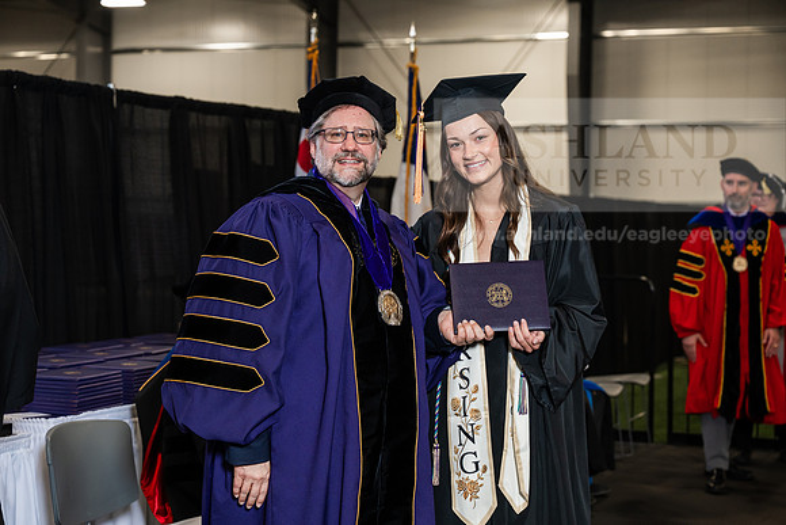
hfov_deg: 28.8
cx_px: 393
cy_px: 262
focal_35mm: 70
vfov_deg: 19.5
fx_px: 1529
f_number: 4.5
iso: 1250
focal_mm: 70
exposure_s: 1/200
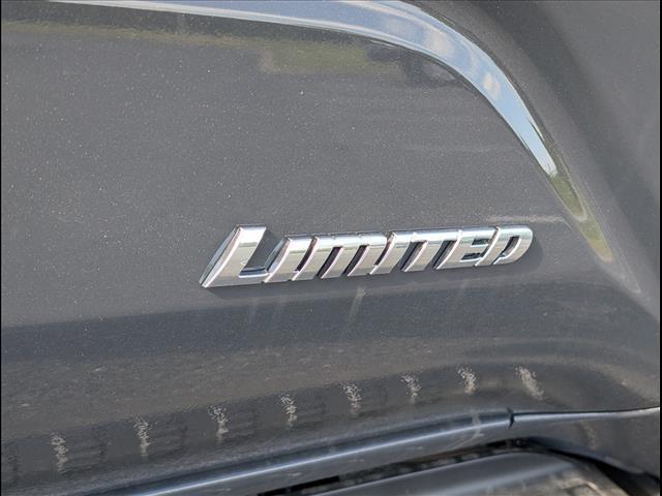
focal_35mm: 49
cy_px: 248
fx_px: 937
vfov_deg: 29.7
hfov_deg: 38.9
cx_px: 331
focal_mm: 6.9
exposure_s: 1/270
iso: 27
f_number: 1.68
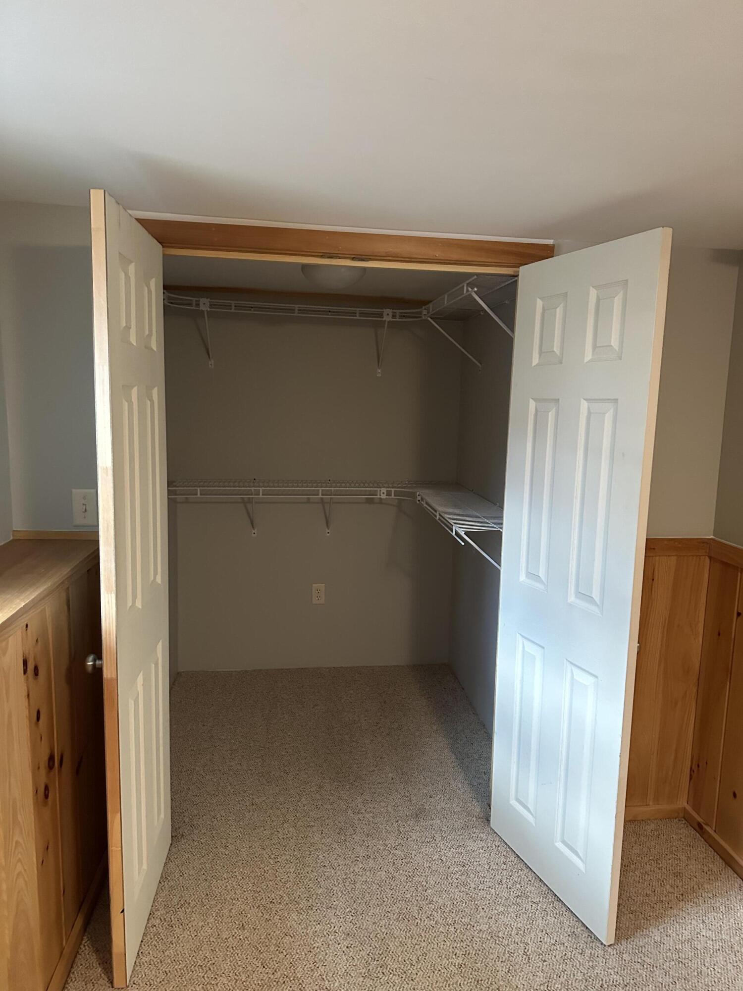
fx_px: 687
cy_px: 496
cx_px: 372
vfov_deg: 71.6
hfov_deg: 56.8
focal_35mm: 24
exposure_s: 1/60
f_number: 1.78
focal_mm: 6.86
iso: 800
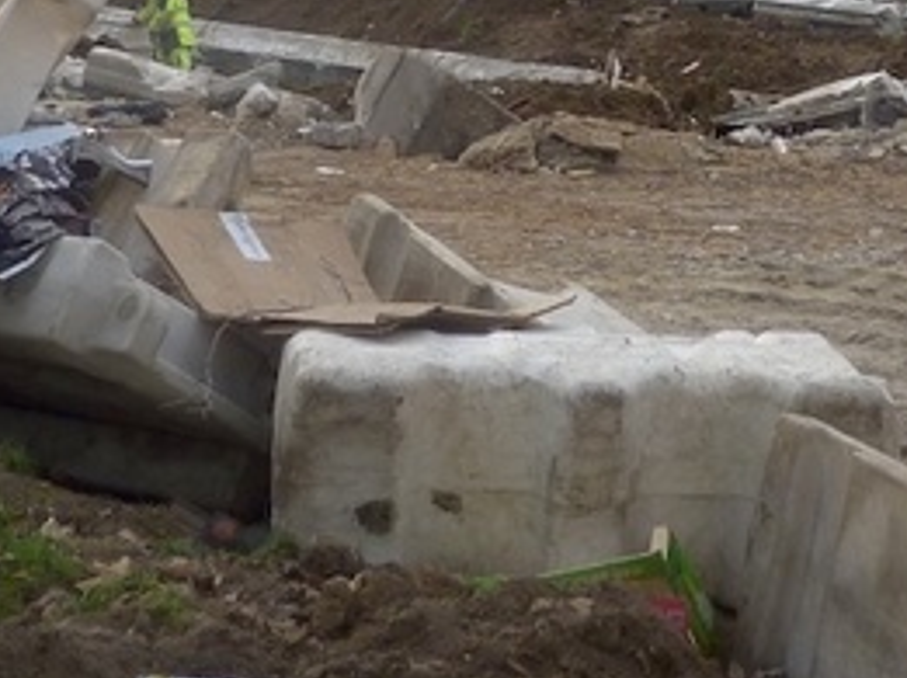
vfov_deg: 16.3
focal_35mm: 89
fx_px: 2329
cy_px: 17
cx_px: 492
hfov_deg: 22.0
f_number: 2.8
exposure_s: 1/250
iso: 80
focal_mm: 4.4
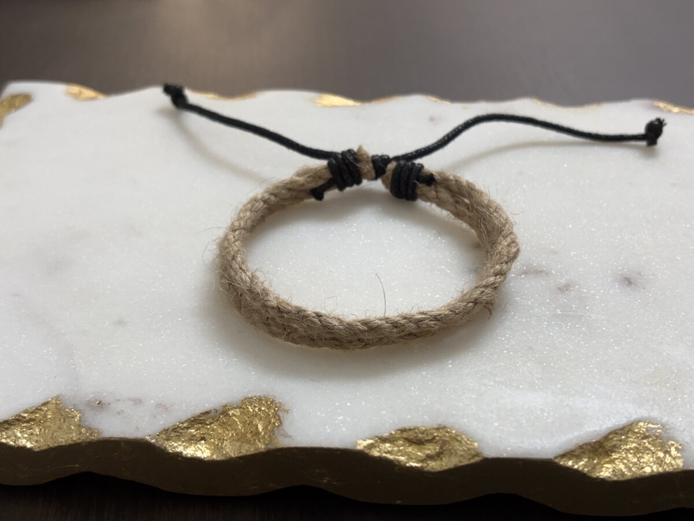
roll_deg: +1.0
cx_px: 347
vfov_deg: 28.0
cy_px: 260
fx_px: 1043
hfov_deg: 36.8
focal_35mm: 52
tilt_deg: -34.1
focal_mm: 5.96
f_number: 1.6
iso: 40
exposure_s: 1/60
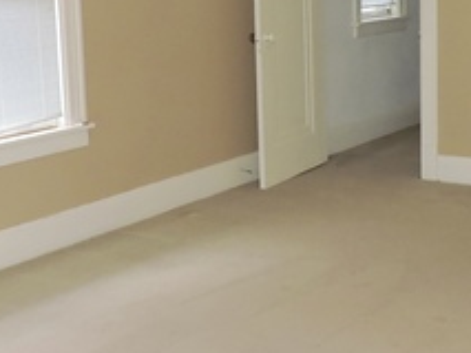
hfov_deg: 26.8
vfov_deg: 20.4
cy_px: 135
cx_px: 338
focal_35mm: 72
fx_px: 980
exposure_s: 1/30
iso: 200
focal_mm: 4.3
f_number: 3
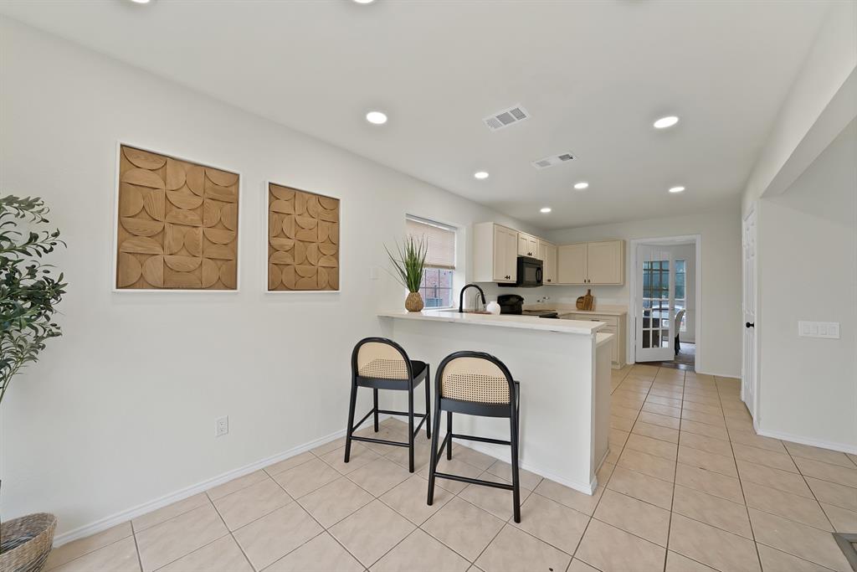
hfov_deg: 112.6
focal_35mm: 12
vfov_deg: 90.0
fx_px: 286
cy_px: 286
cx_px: 428
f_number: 9
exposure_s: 1/10
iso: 640
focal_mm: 12
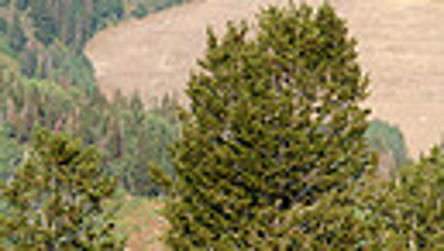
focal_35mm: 235
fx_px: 2771
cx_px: 960
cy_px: -46
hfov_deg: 8.6
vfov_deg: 5.2
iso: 100
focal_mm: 50
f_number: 5.6
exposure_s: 1/250
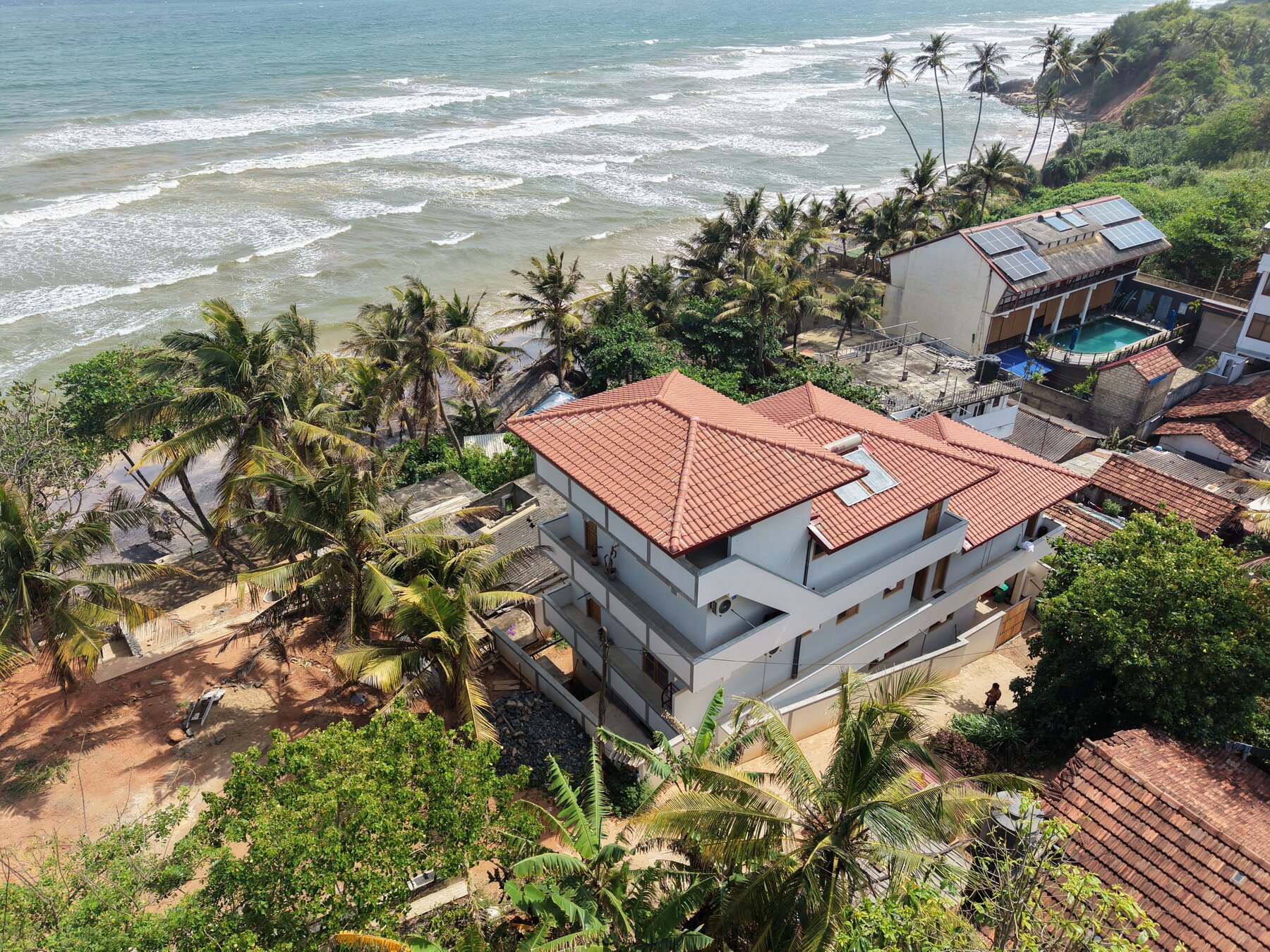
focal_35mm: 24
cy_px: 476
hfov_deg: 71.6
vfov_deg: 56.8
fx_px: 881
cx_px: 635
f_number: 1.8
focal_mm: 8.67
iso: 320
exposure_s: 1/6000
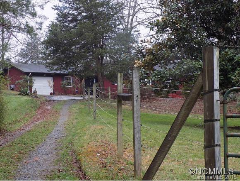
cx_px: 120
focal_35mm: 65
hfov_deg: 29.8
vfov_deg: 22.6
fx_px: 451
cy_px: 90
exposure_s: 1/30
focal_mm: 11.5
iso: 100
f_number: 4.1
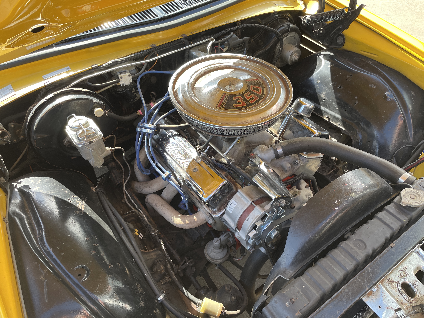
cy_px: 159
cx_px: 212
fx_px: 318
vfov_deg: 53.1
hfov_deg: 67.3
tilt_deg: -49.6
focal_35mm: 26
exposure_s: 1/187
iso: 32
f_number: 1.6
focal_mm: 4.2
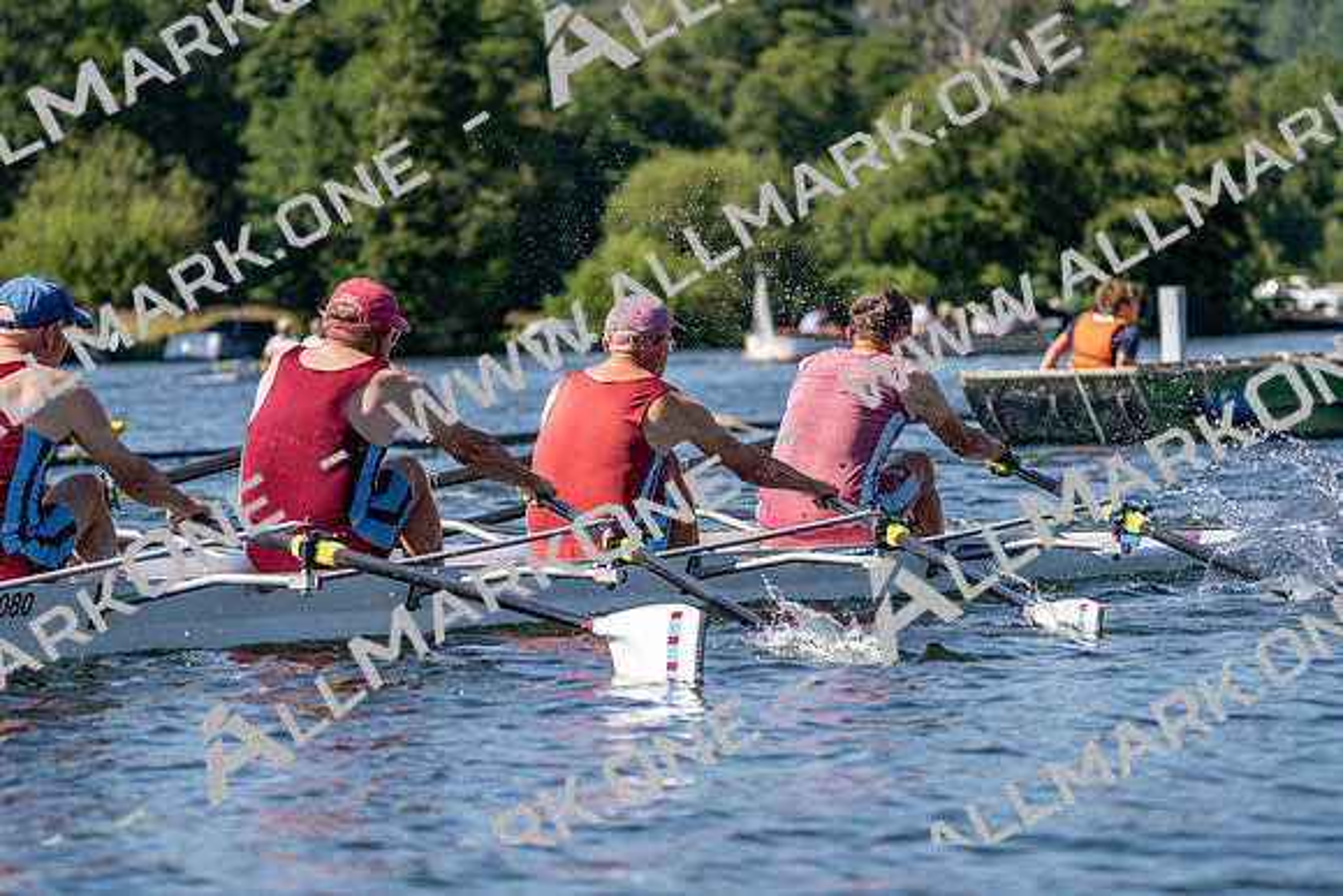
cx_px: 672
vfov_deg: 6.9
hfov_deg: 10.3
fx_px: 7463
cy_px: 448
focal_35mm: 200
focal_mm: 200
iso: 250
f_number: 5.6
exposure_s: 1/1600
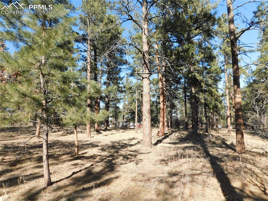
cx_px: 134
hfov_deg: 74.0
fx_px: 178
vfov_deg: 58.8
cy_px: 100
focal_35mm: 23
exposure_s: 1/1250
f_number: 6
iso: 800
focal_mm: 4
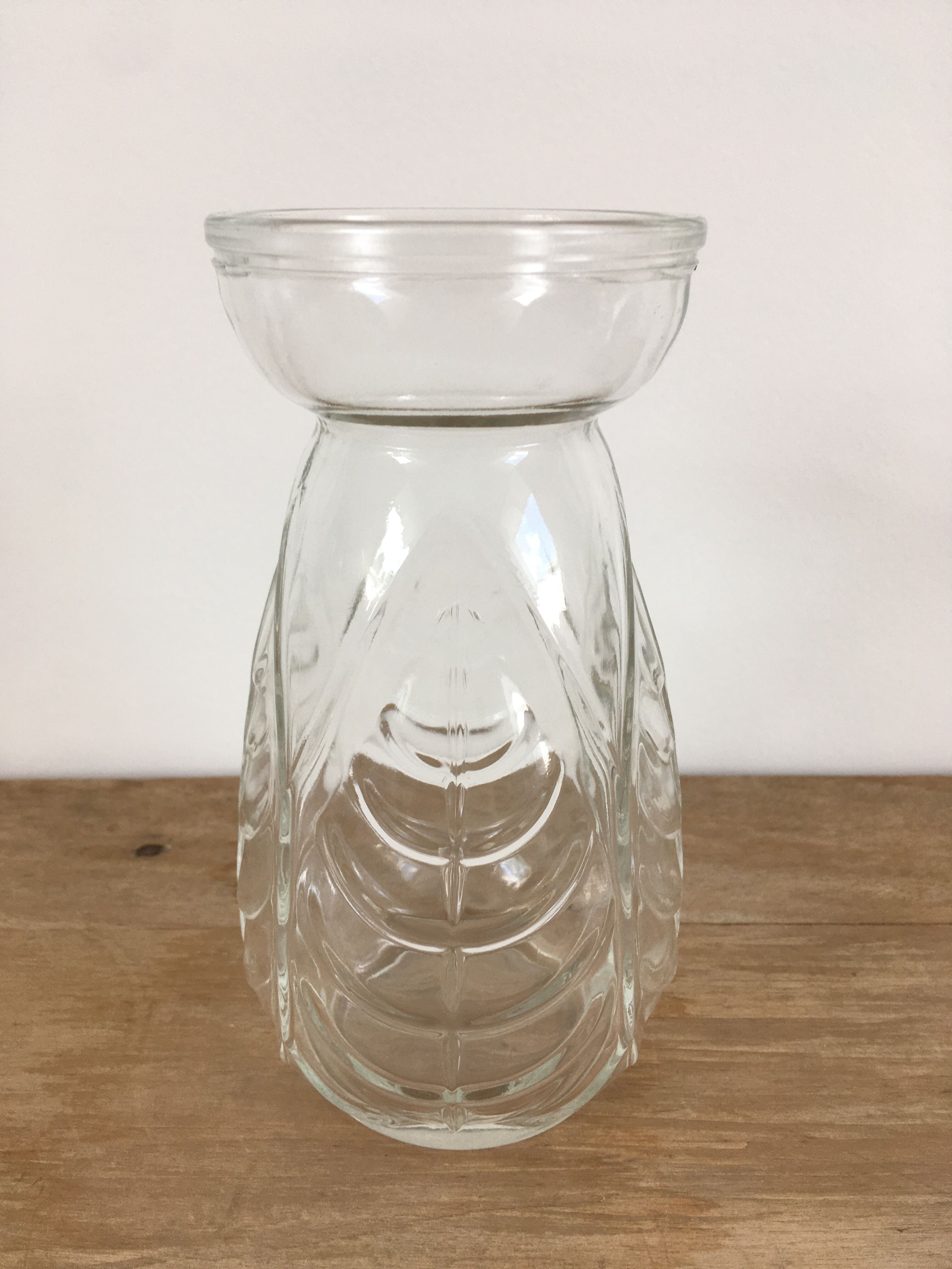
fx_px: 1063
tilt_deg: -21.9
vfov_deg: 61.7
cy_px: 634
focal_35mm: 29
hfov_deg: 48.2
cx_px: 476
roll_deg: -1.3
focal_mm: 4.15
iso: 32
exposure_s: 1/100
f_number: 2.2
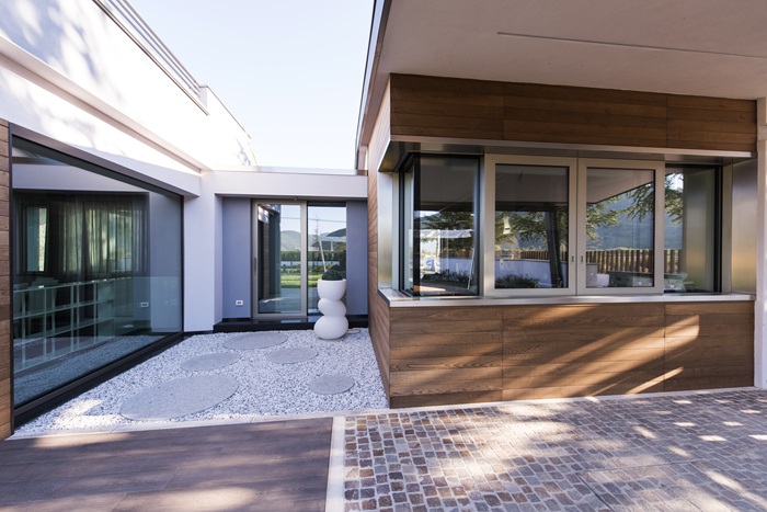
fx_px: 298
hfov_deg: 104.2
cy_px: 256
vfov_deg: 81.2
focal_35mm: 14
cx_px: 384
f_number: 5.6
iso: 400
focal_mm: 14
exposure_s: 1/320
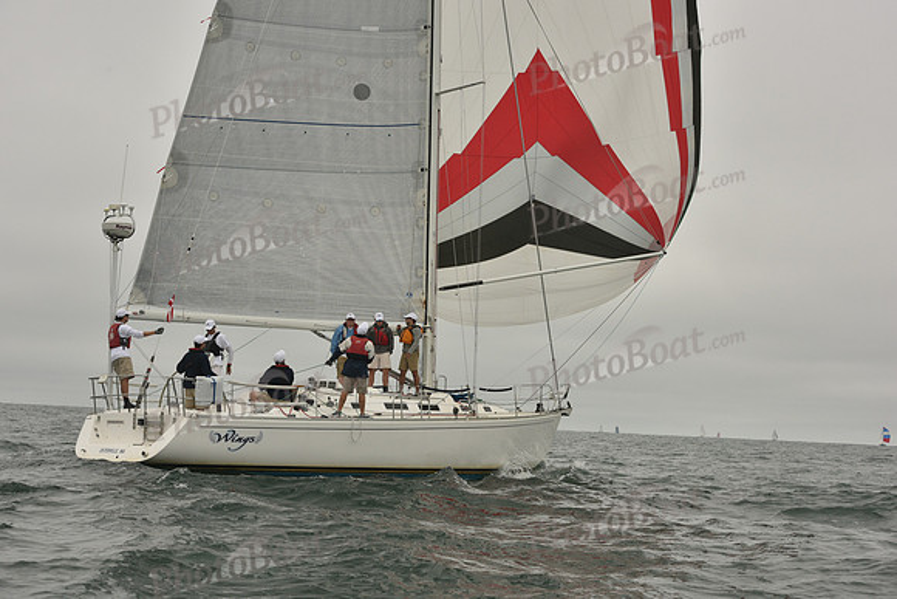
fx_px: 1744
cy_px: 300
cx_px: 448
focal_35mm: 70
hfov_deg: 28.8
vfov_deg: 19.5
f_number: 10
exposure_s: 1/800
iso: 320
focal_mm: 70
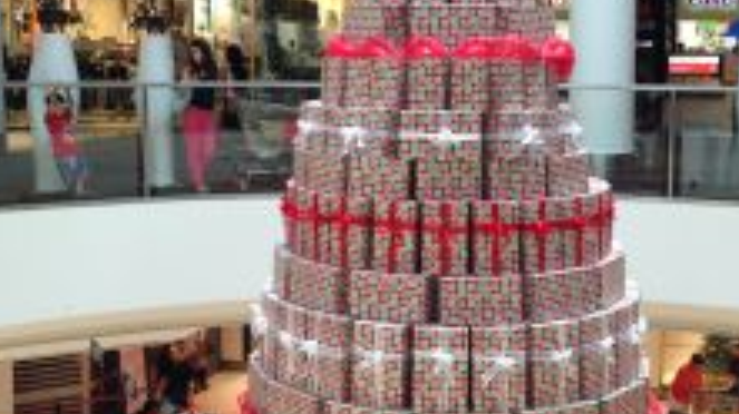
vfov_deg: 18.5
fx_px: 1273
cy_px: 164
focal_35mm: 65
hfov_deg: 32.3
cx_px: 445
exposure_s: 1/30
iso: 64
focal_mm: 4.13
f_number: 2.4
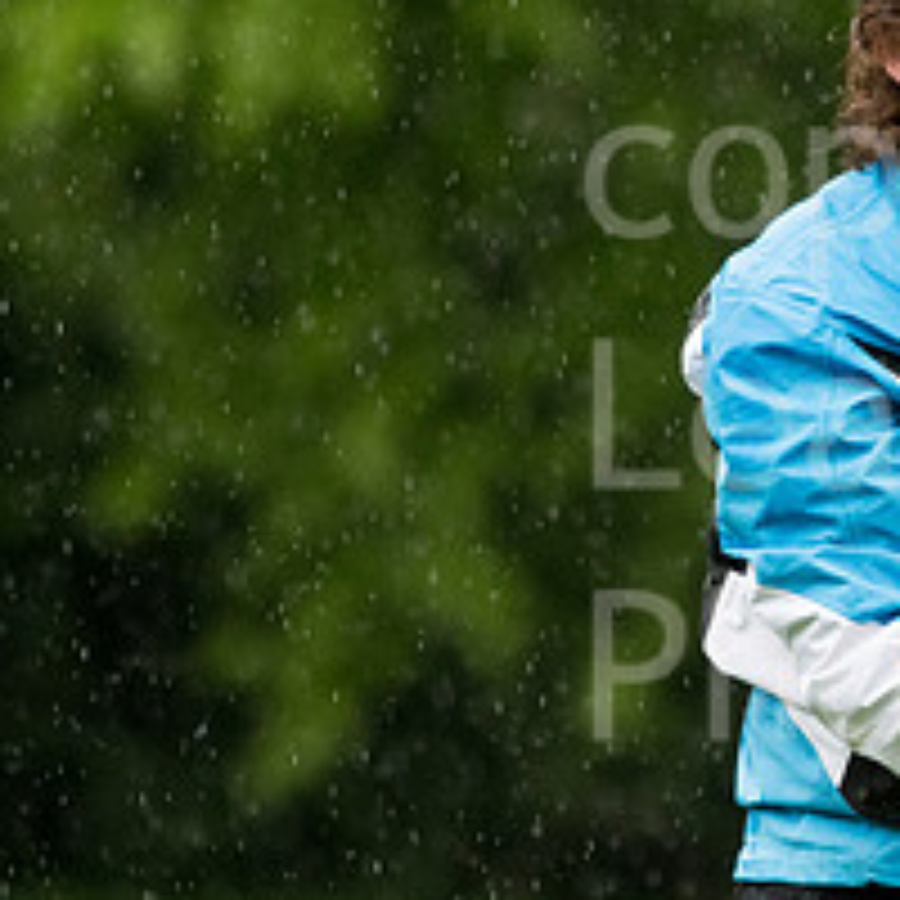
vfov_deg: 1.2
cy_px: 457
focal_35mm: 1517
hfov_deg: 1.2
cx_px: 1174
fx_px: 44623
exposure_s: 1/800
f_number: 5.6
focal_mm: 410
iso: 2500
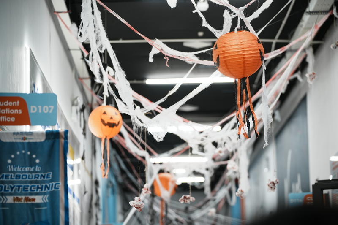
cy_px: 112
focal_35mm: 114
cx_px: 169
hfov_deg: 18.0
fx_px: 1070
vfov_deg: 12.0
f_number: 2.8
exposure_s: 1/500
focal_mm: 114
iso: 1250
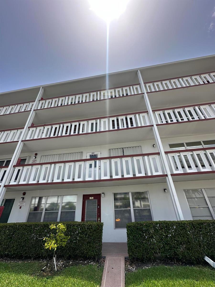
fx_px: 116
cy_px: 144
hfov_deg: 85.7
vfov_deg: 102.1
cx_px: 108
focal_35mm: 14
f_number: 2.2
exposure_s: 1/1531
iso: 50
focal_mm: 2.22
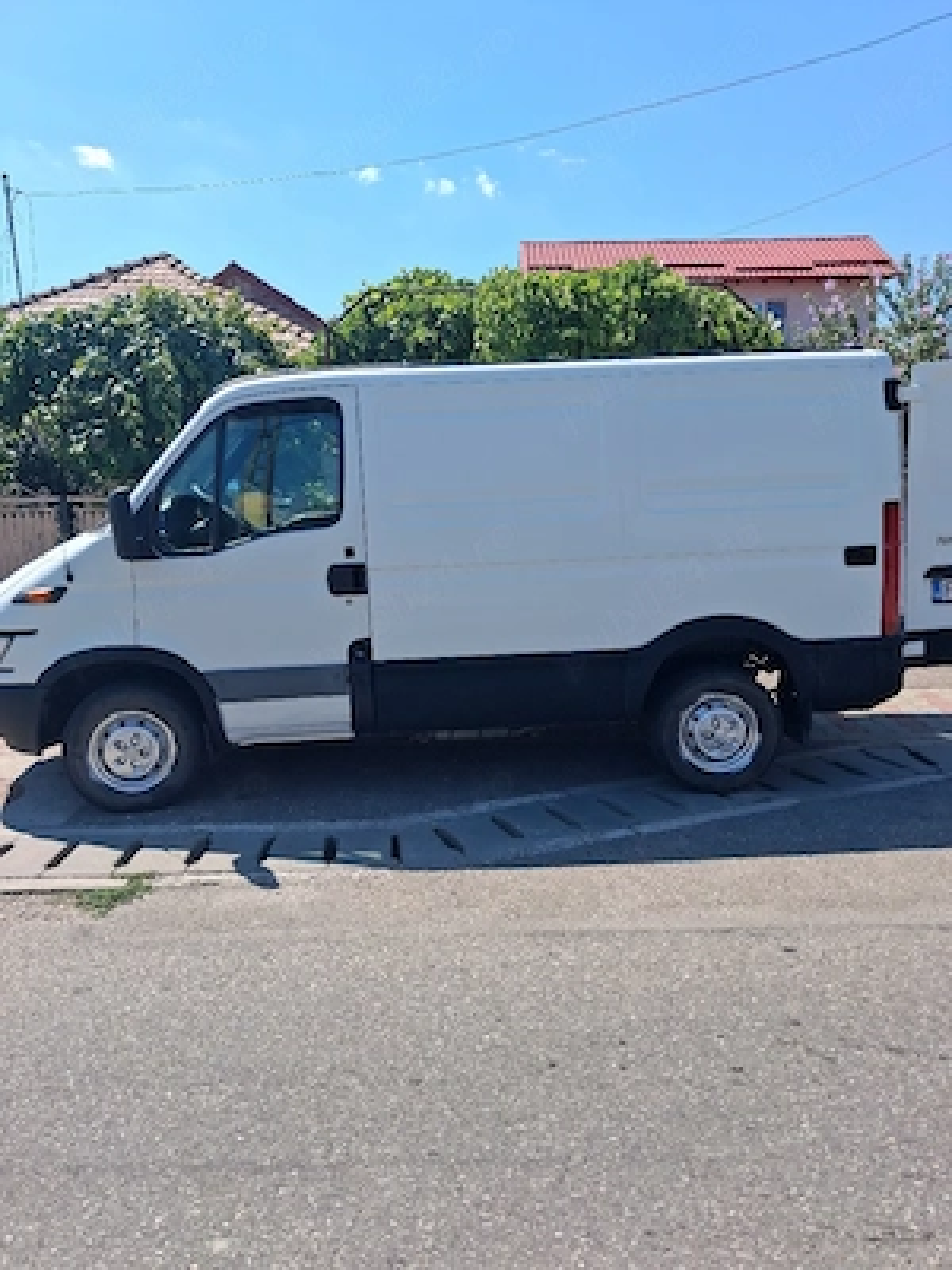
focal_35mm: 27
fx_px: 990
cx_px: 476
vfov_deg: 65.3
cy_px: 635
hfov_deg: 51.4
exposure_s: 1/588
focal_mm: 4
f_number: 1.8
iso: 25
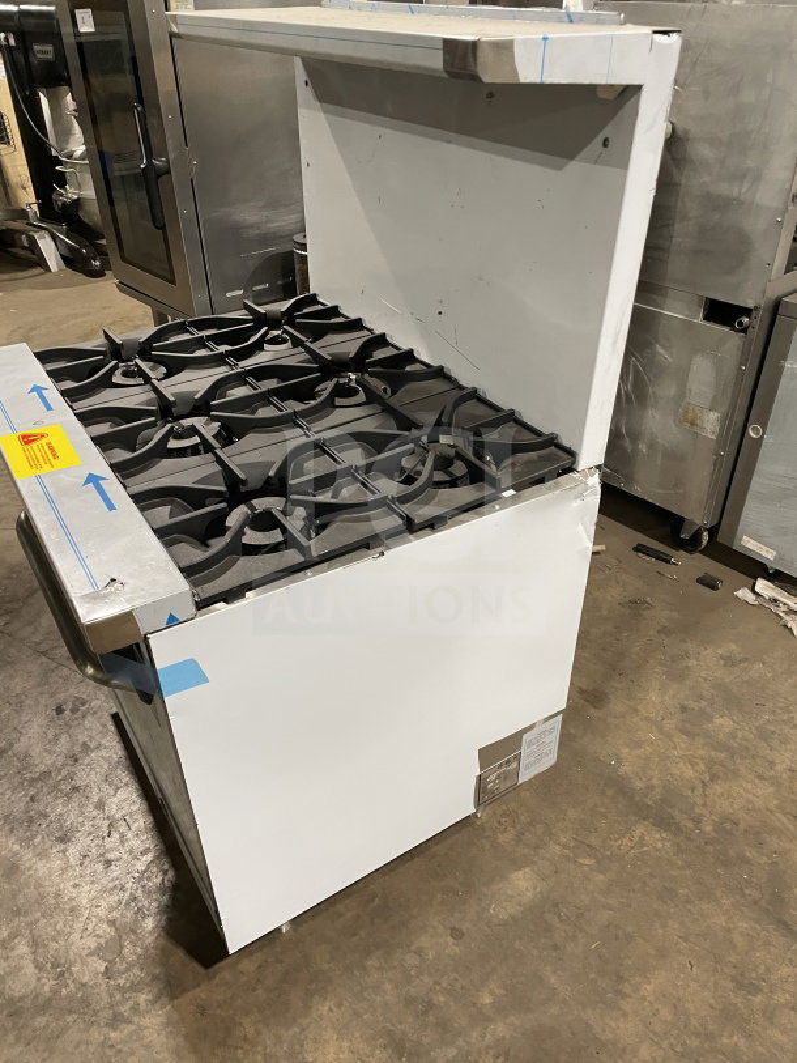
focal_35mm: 26
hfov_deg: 53.1
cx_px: 398
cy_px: 532
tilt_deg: -31.7
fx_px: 798
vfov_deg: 67.3
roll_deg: -0.8
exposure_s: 1/60
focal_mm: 4.2
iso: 200
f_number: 1.6
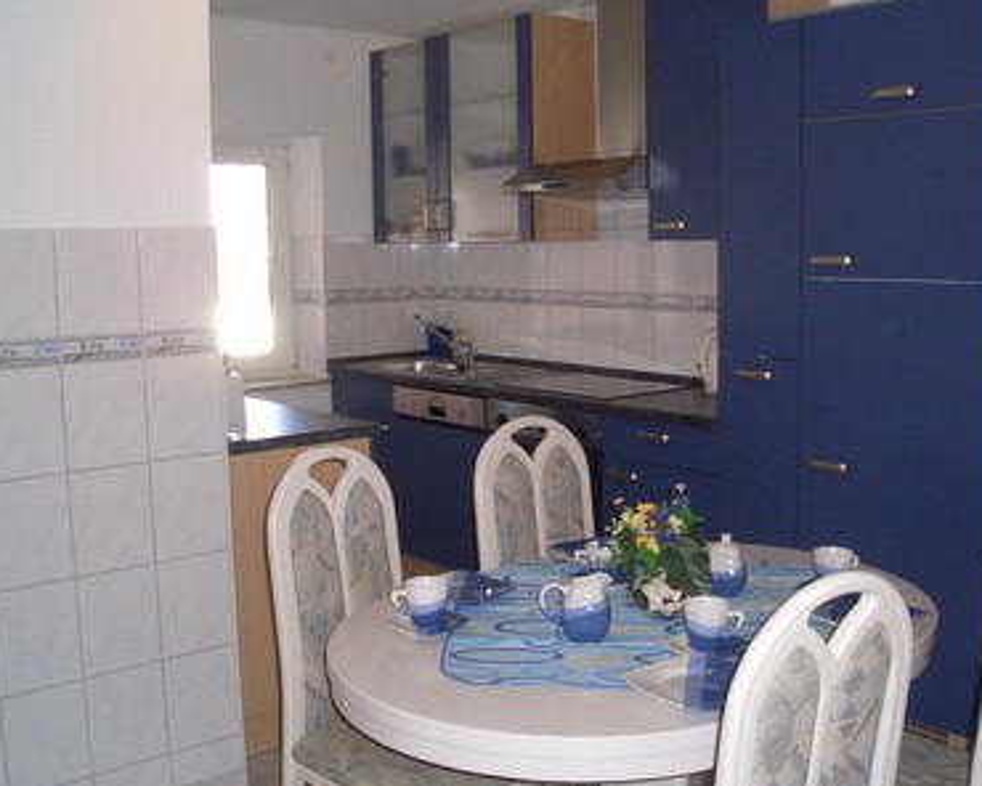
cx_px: 520
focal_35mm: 38
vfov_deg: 39.2
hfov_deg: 47.9
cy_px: 396
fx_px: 1104
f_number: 4
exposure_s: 1/40
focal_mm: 4.8
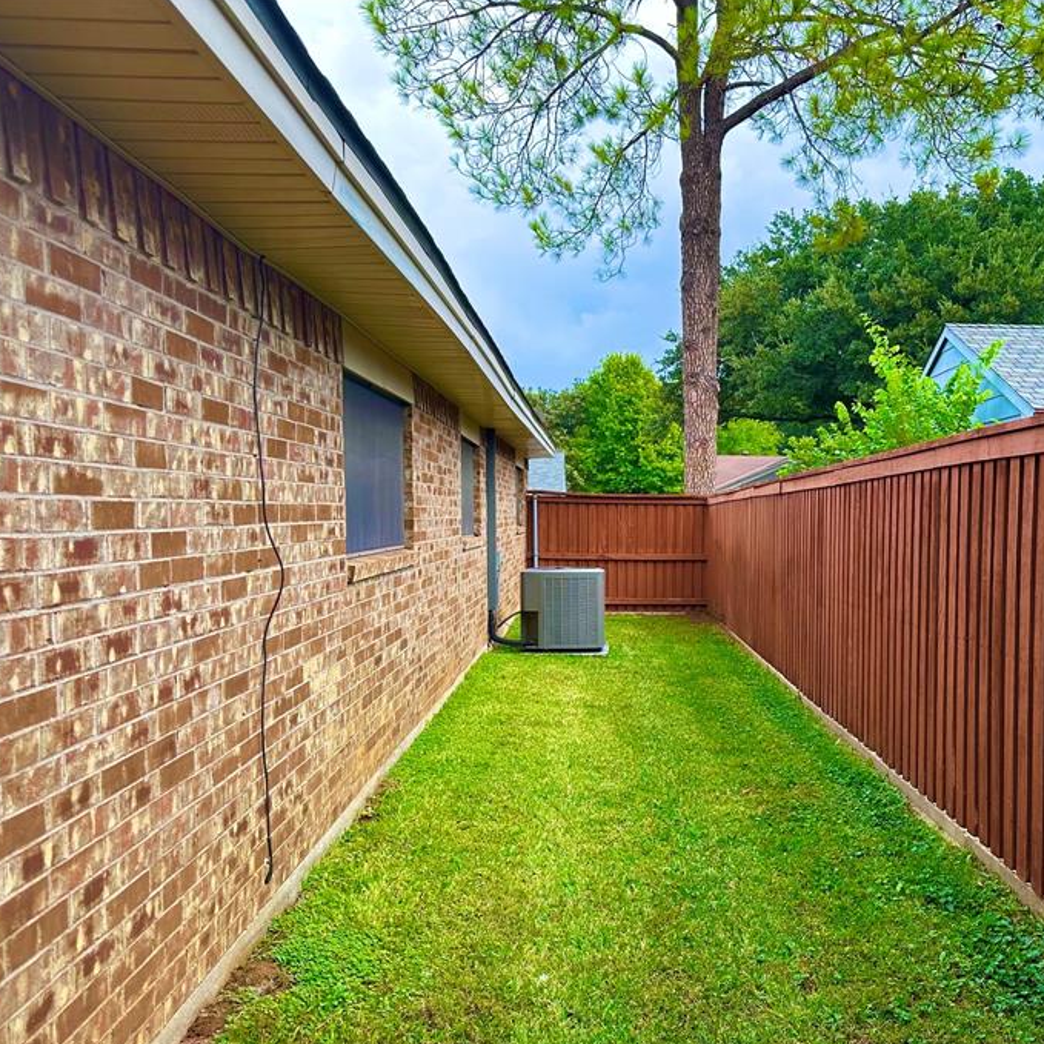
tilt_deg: -5.6
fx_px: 1092
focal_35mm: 32
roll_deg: -0.1
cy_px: 586
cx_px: 690
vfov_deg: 51.0
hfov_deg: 50.2
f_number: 1.78
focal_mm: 6.86
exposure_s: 1/685
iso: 80
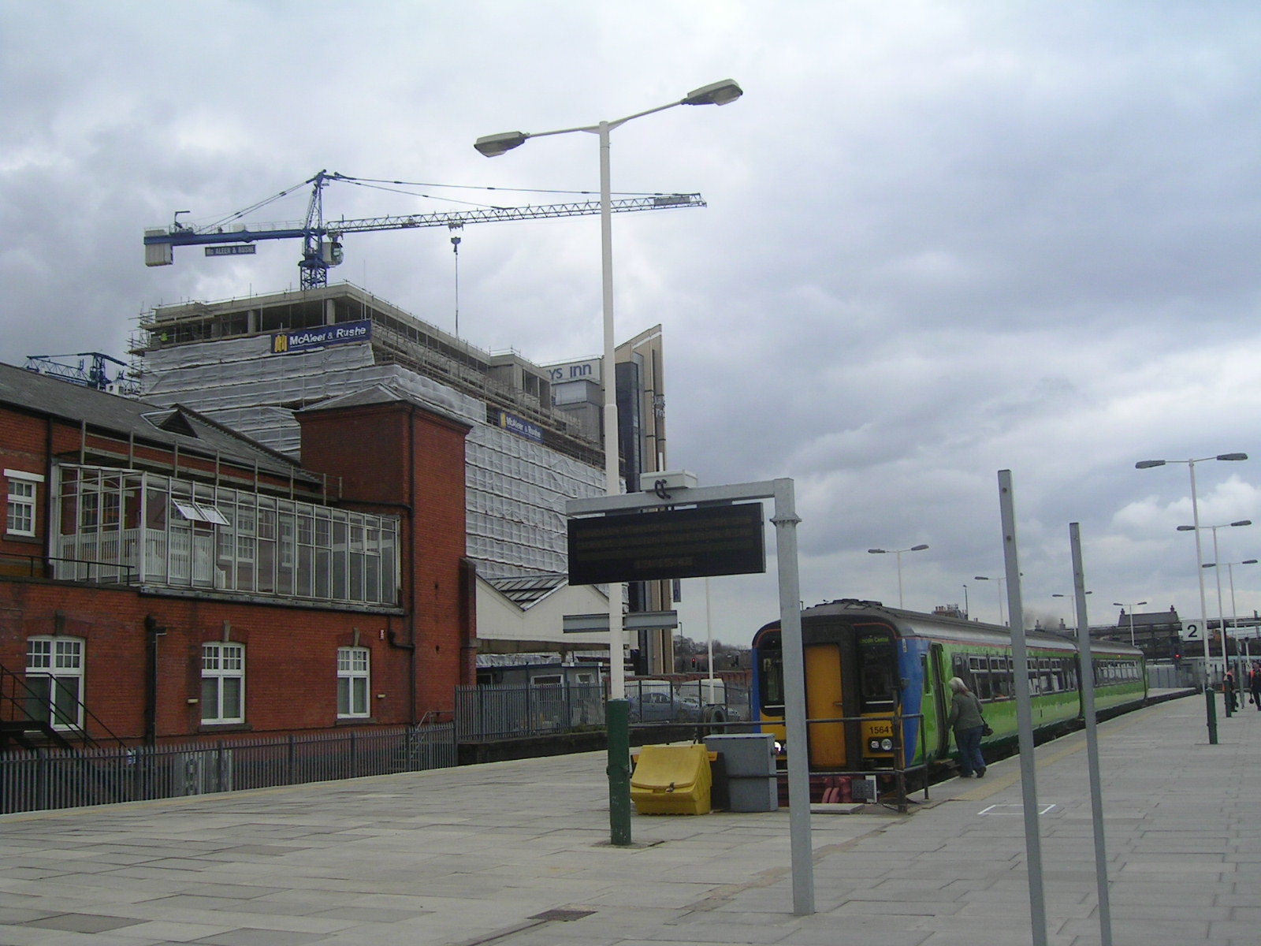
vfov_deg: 39.7
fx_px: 1311
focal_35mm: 36
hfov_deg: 51.4
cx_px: 630
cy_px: 473
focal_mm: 5.6
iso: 50
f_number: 4.8
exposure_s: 1/460
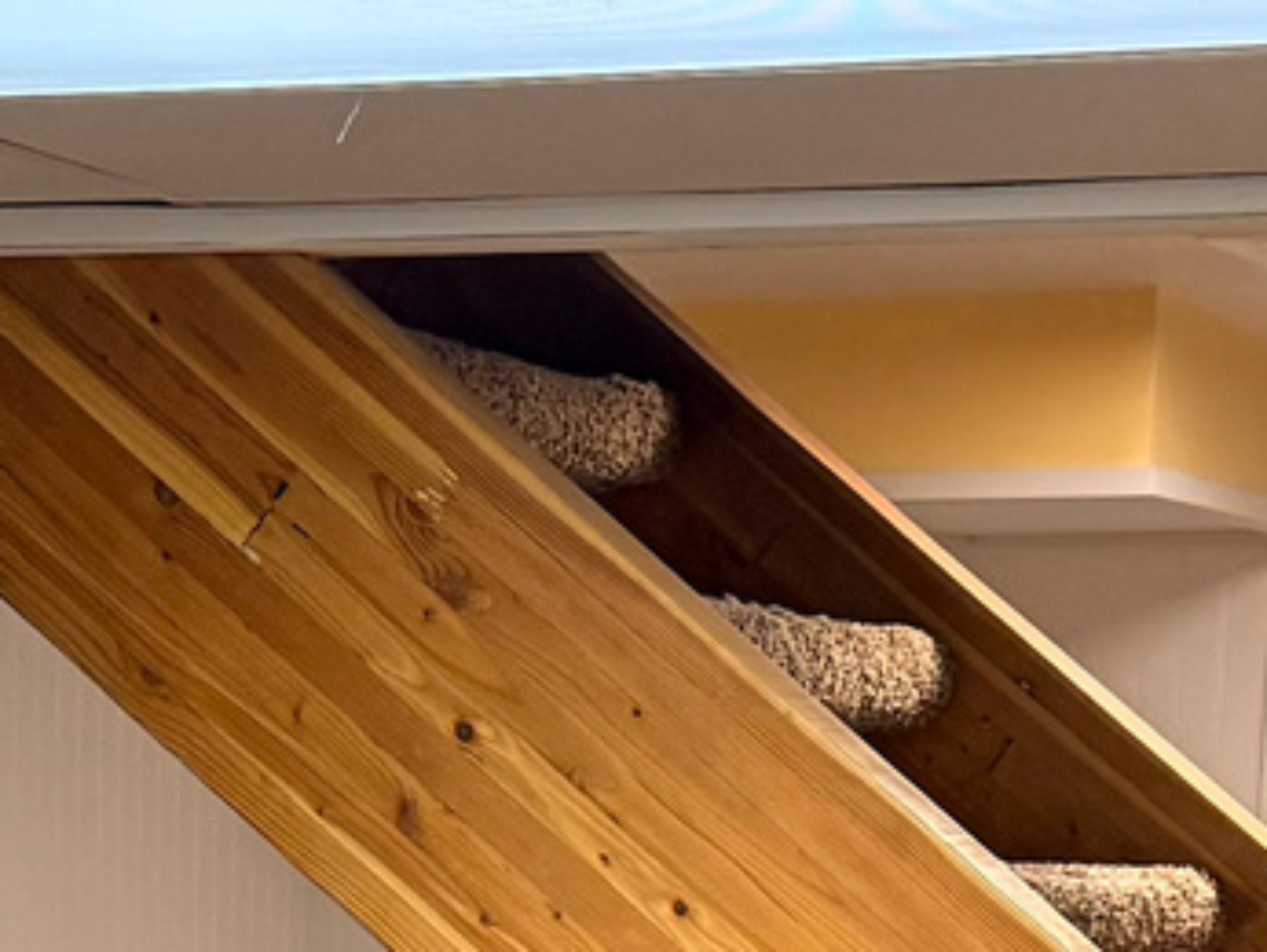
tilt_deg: -13.4
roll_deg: -1.3
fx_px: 5201
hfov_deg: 13.9
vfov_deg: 9.4
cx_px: 582
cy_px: 2204
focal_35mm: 142
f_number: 1.78
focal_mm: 6.76
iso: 200
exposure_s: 1/60
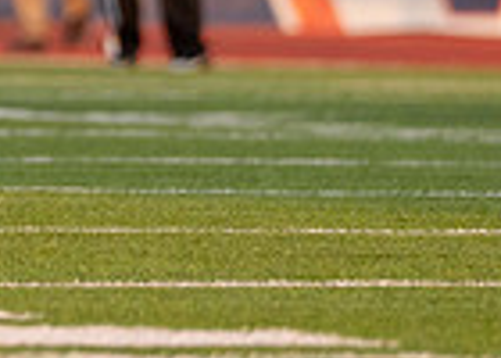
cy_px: -306
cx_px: -335
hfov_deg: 1.6
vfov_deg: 1.1
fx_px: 18384
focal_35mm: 1292
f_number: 2.8
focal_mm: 200
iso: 800
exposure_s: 1/2000
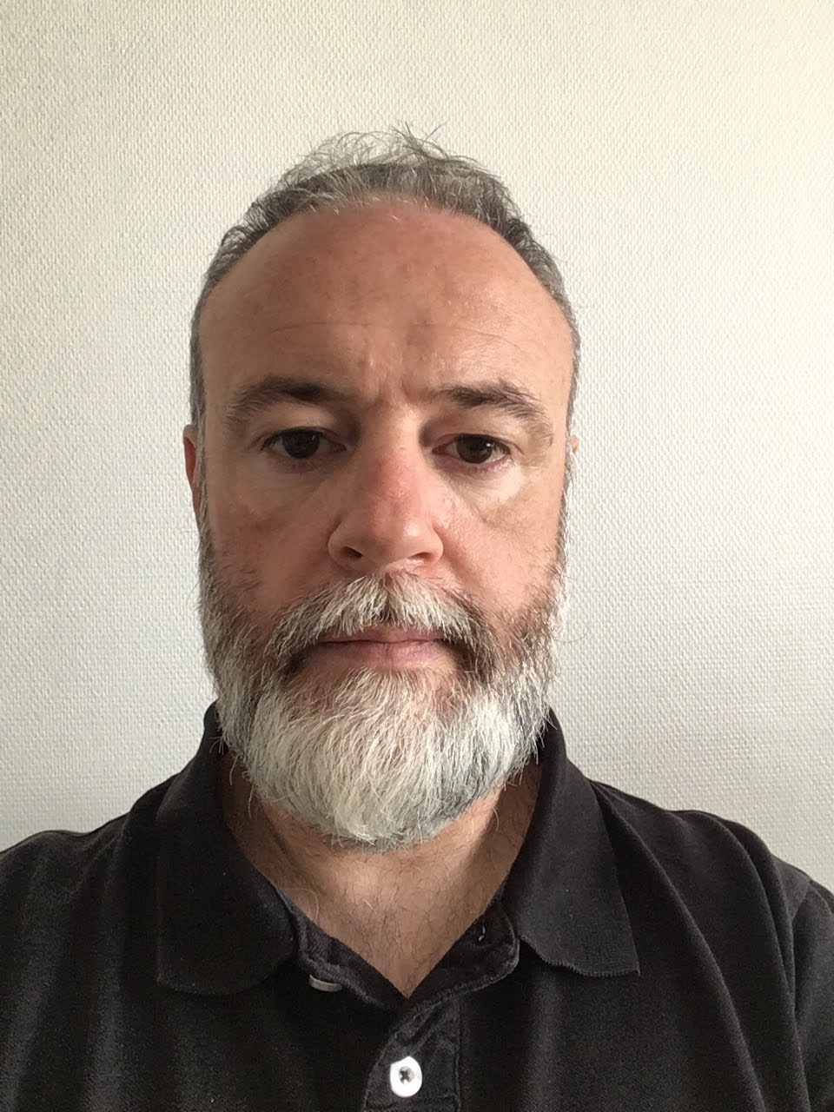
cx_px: 417
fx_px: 996
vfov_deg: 58.4
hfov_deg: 45.4
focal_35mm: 31
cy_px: 556
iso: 100
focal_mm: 2.15
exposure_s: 1/33
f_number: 2.4
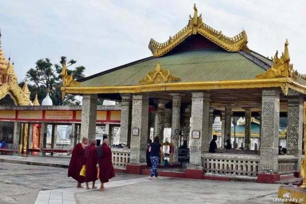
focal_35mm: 52
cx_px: 153
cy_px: 102
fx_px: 446
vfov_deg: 25.8
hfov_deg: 37.8
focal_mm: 35
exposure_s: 1/320
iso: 200
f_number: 9
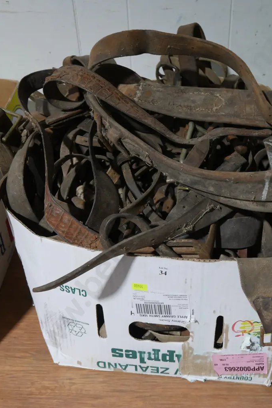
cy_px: 206
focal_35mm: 42
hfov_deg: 31.9
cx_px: 153
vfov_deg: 46.4
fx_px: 476
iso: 500
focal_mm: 20
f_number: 4.5
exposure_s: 1/60
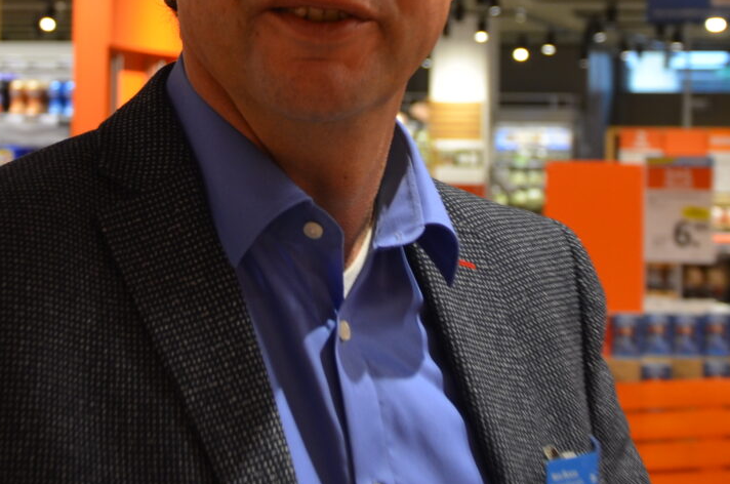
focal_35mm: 118
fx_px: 2388
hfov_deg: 17.4
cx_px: 303
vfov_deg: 11.5
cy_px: 12
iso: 320
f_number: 4
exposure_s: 1/25
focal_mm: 28
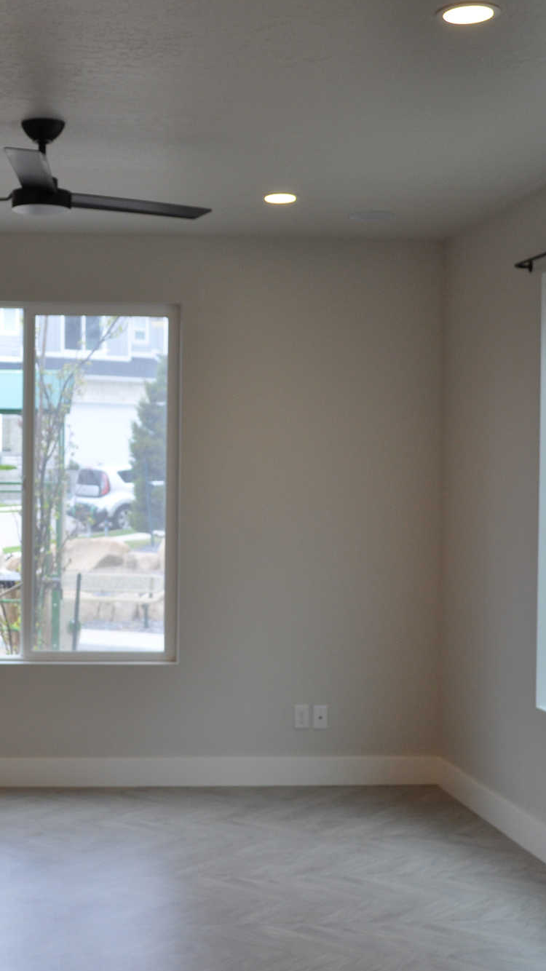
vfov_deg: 39.2
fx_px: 1365
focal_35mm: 53
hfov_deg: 22.1
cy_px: 493
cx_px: 47
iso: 400
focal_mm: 22
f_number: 5.6
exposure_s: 1/125
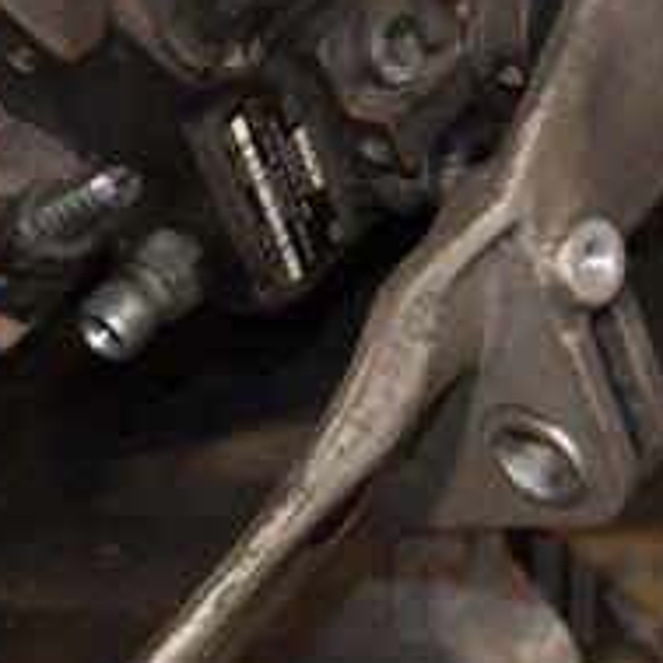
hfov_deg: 9.6
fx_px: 3951
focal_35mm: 182
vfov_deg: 9.6
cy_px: 123
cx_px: 330
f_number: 4.8
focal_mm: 45
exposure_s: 1/60
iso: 800
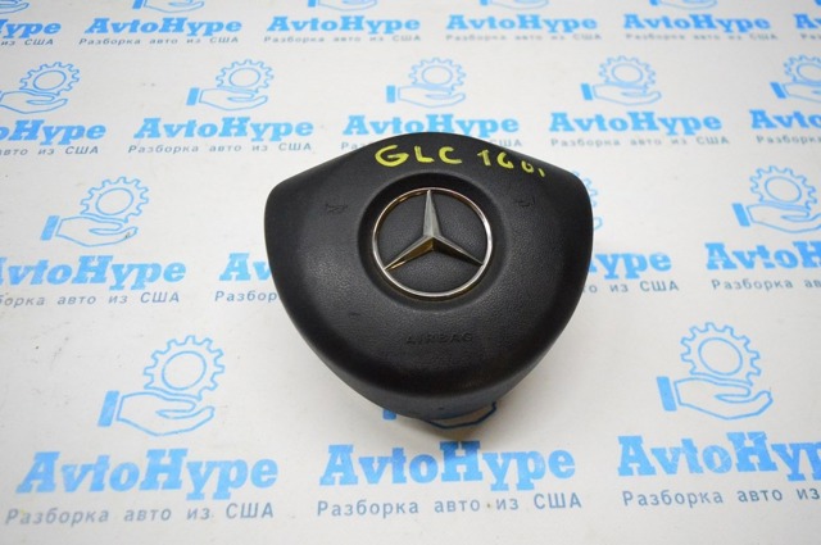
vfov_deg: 47.8
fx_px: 615
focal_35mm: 27
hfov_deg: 67.4
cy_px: 272
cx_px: 410
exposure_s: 1/800
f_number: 3.5
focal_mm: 18
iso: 6400
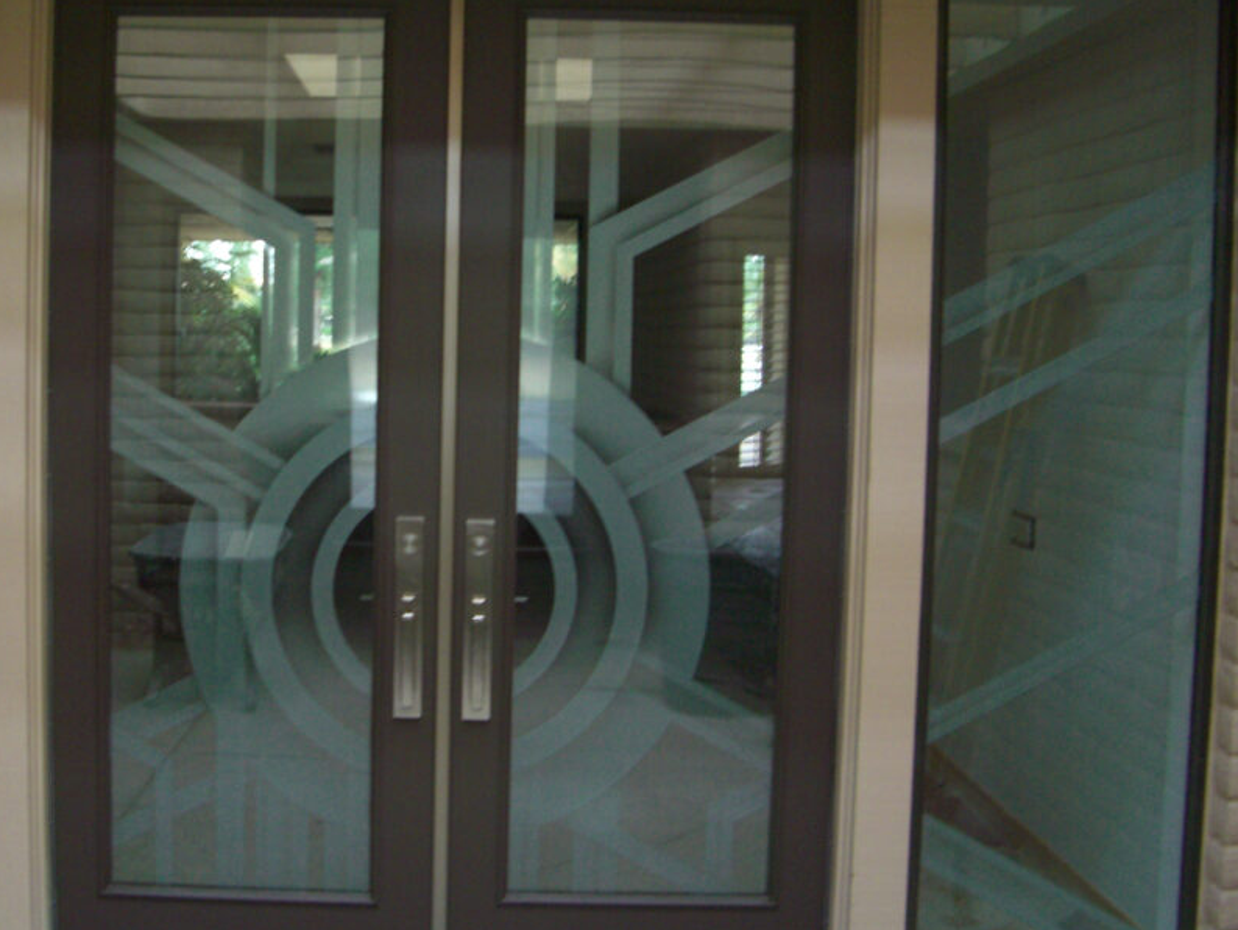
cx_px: 480
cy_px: 448
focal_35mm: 49
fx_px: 1753
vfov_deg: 29.7
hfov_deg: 38.7
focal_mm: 7.9
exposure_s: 1/8
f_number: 2.8
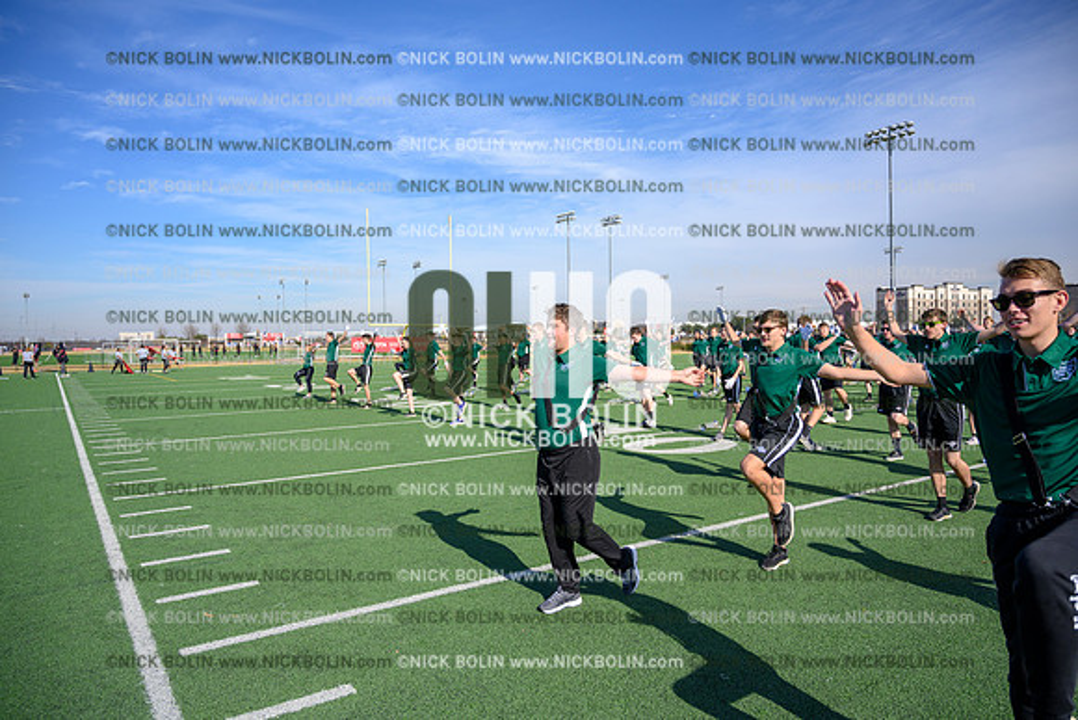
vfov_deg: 53.2
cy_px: 360
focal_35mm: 24
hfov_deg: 73.7
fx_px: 719
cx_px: 539
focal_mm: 24
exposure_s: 1/1600
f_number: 4
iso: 125
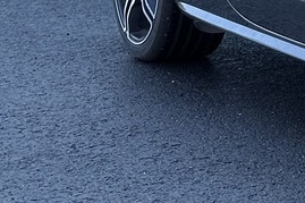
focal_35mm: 267
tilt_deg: -1.0
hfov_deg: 7.4
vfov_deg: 5.0
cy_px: -215
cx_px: 635
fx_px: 2261
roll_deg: +0.7
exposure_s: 1/435
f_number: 1.78
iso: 64
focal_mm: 6.86
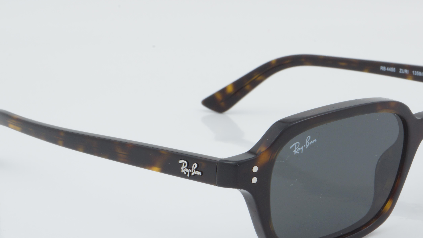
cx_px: 263
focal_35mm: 111
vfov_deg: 10.9
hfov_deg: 19.3
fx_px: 1245
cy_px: 159
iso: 100
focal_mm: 50
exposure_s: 1/3
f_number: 32
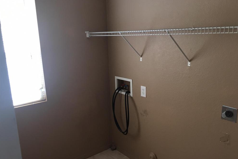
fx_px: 205
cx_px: 119
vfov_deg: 42.3
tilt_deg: -13.7
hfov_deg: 60.3
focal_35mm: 31
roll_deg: +2.8
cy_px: 87
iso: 40
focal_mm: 4.15
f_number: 2.2
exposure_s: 1/33
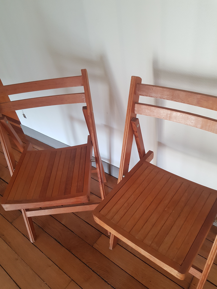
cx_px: 108
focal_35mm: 26
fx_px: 217
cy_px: 144
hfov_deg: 53.1
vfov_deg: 67.3
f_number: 1.7
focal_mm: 4.2
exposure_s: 1/60
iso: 125
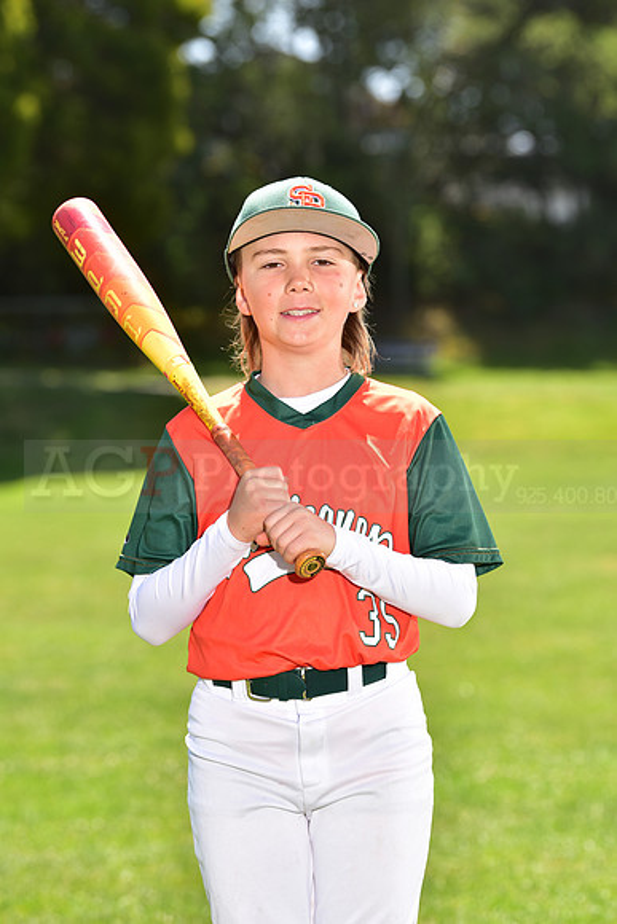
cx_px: 308
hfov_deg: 9.8
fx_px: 3597
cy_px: 462
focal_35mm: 140
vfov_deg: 14.7
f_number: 5
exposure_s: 1/200
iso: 80
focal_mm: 140
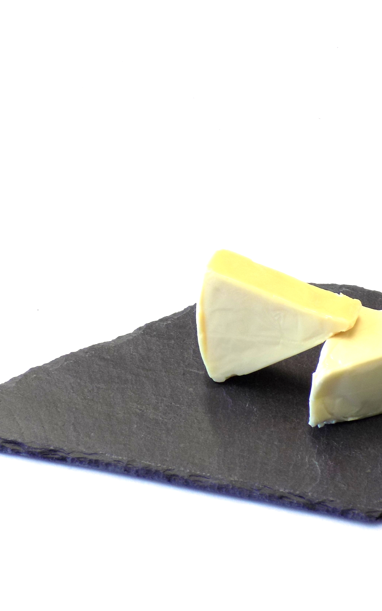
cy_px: 306
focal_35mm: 111
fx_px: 1849
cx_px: 225
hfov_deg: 11.8
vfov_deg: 18.8
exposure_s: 1/30
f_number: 4.3
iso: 80
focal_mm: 13.9
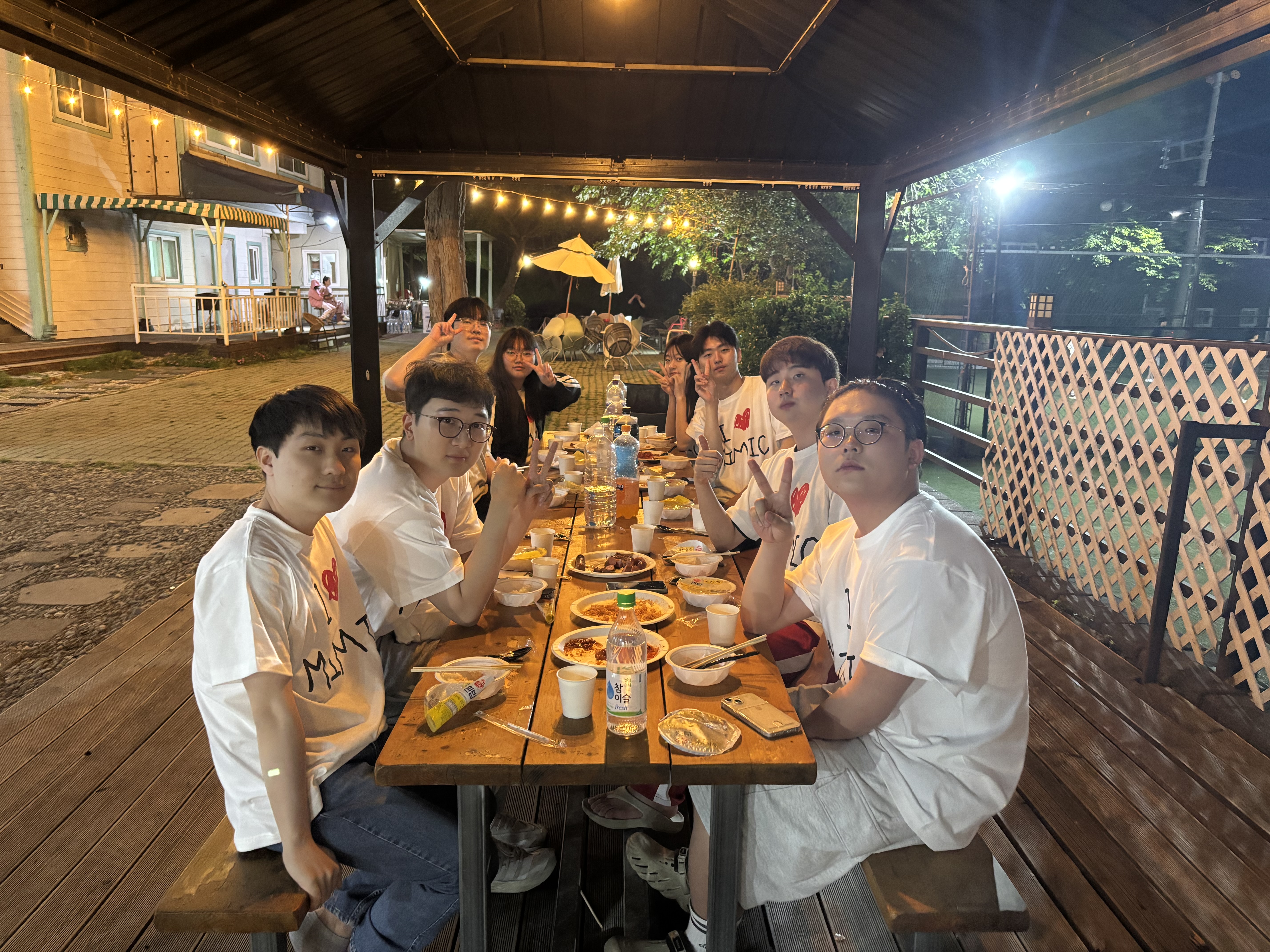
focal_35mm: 26
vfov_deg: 53.1
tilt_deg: -11.7
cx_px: 635
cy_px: 476
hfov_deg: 67.3
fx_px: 954
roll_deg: -0.2
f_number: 1.6
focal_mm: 5.96
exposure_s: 1/30
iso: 1000
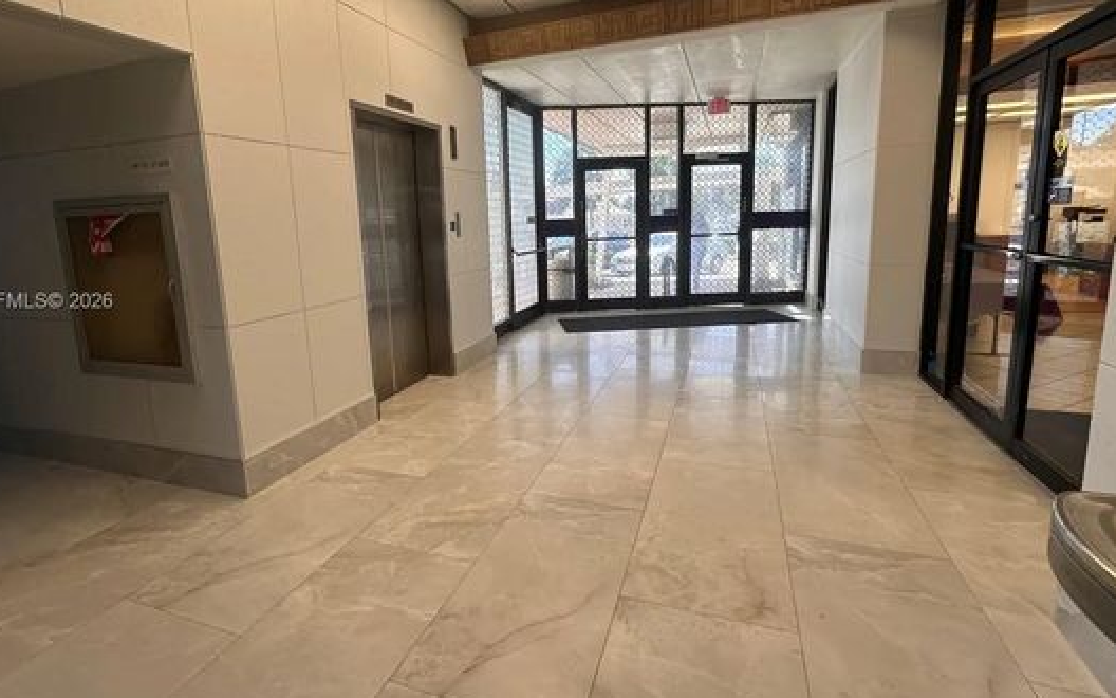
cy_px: 302
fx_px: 547
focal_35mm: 18
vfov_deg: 64.7
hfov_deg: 91.0
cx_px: 526
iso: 50
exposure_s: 1/120
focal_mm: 2.22
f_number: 2.2
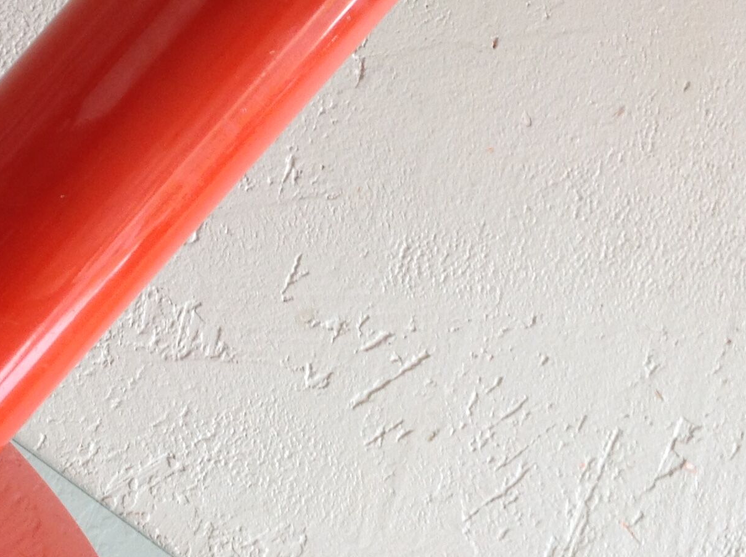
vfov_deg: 19.5
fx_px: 1613
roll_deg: -41.3
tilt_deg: -1.0
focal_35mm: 75
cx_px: 210
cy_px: 162
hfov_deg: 25.8
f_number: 2.4
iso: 64
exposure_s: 1/15
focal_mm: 4.28
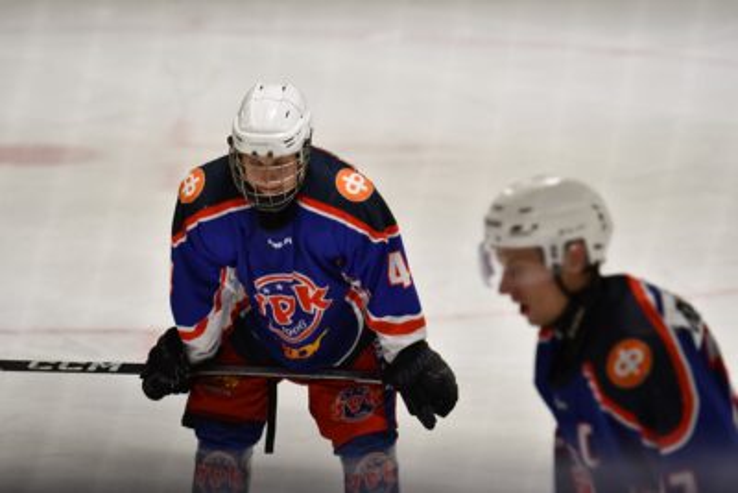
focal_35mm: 300
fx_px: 6152
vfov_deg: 4.6
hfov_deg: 6.9
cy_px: 246
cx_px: 369
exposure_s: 1/200
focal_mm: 200
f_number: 3.5
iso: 640
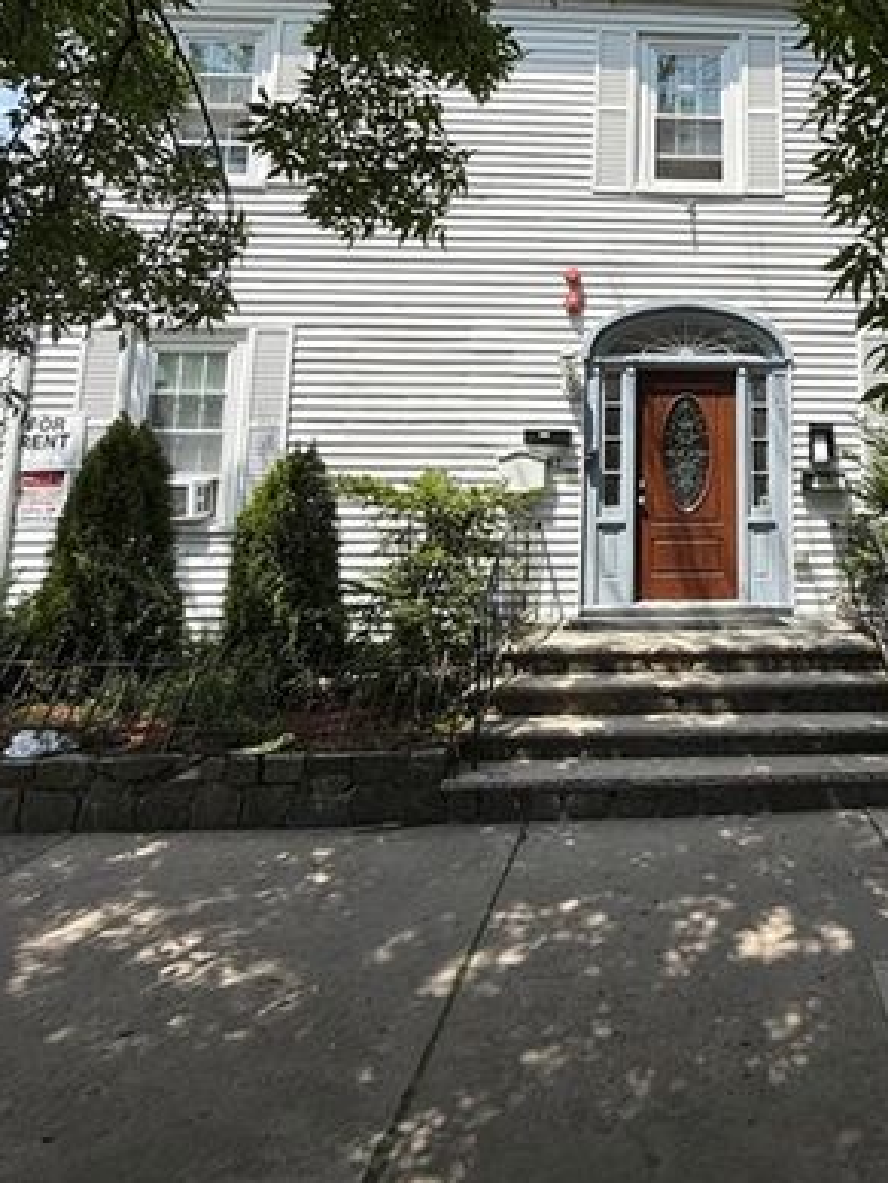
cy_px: 406
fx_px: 820
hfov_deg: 53.2
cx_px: 706
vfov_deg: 69.8
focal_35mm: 24
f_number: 2.2
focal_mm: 2.22
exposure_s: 1/2024
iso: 50
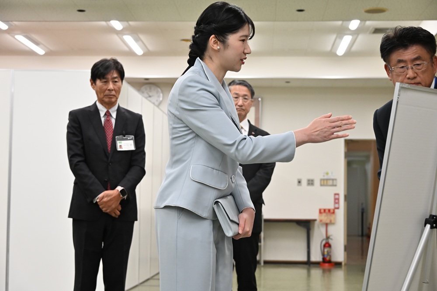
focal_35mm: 74
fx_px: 898
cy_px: 146
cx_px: 218
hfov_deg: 27.4
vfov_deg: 18.4
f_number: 7.1
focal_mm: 74
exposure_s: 1/160
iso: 2800
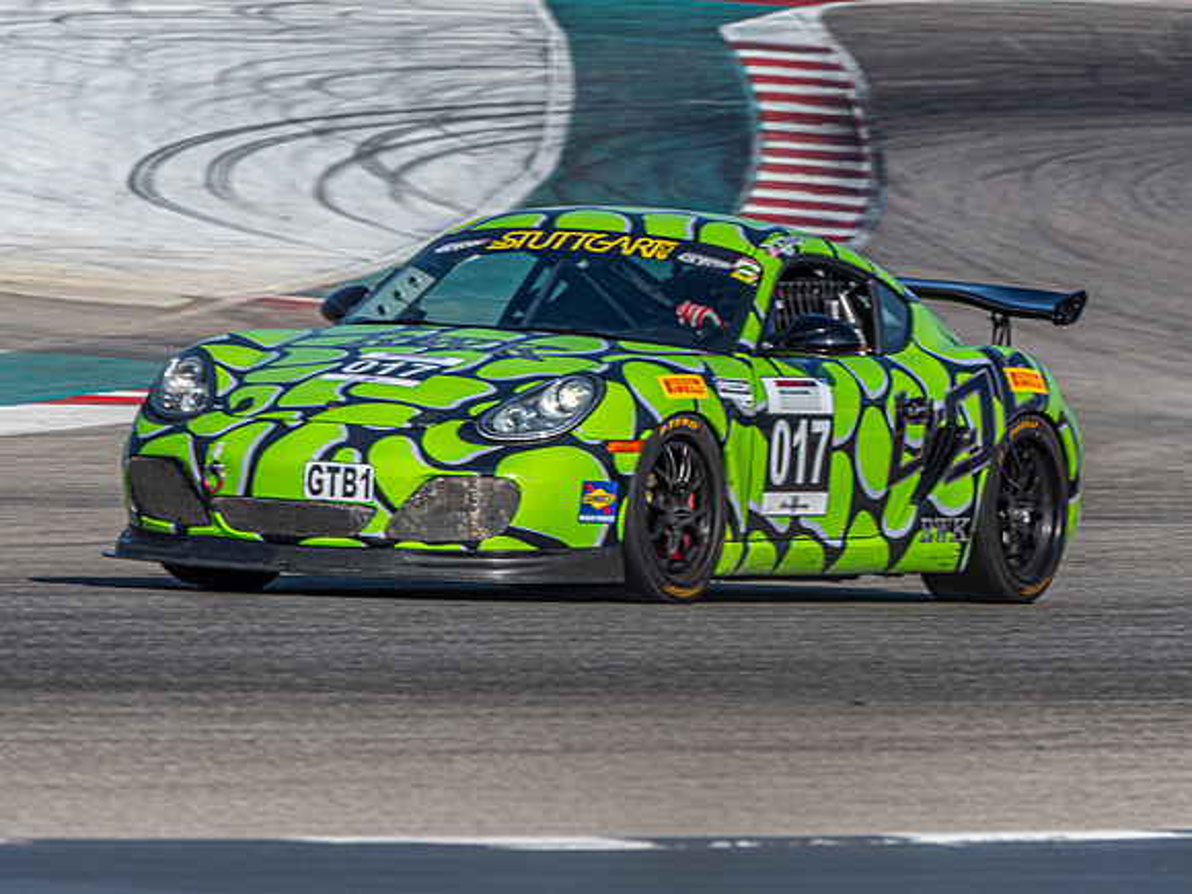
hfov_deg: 2.8
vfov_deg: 2.1
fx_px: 23996
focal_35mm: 697
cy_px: 482
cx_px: 659
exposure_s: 1/800
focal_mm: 300
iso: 200
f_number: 9
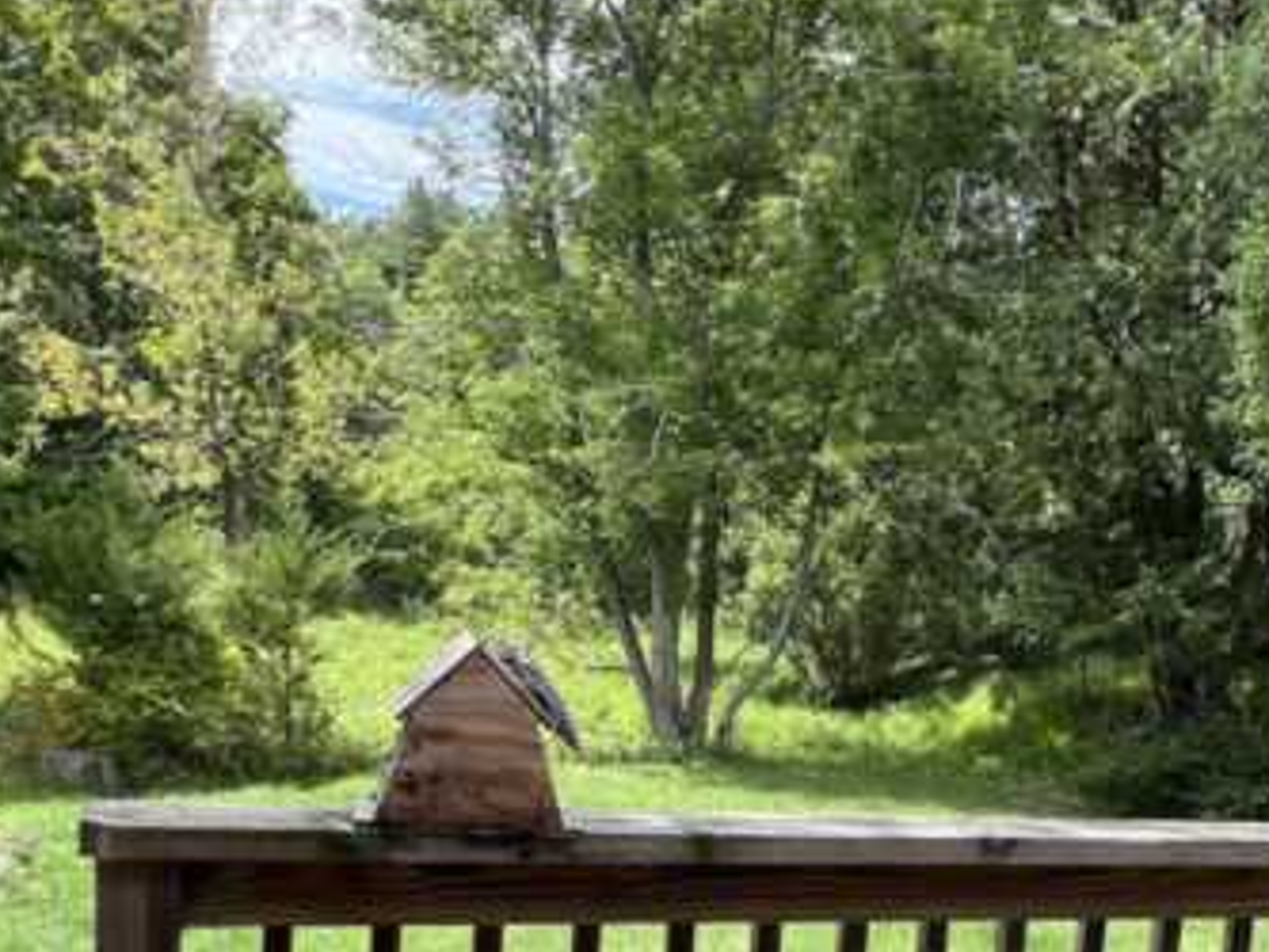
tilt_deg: -9.5
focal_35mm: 40
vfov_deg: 34.5
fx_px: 1467
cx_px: 713
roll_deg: -3.9
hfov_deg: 46.7
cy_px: 807
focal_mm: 1.57
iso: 32
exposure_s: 1/490
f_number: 1.8
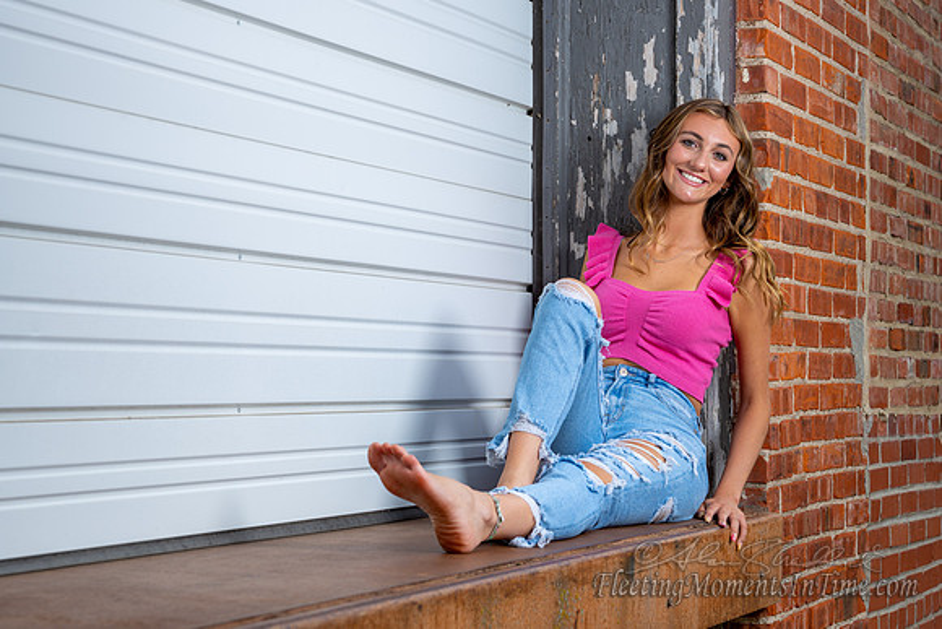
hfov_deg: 28.8
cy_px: 314
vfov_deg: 19.5
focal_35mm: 70
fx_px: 1832
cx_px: 471
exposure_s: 1/160
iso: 100
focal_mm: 70
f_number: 6.3
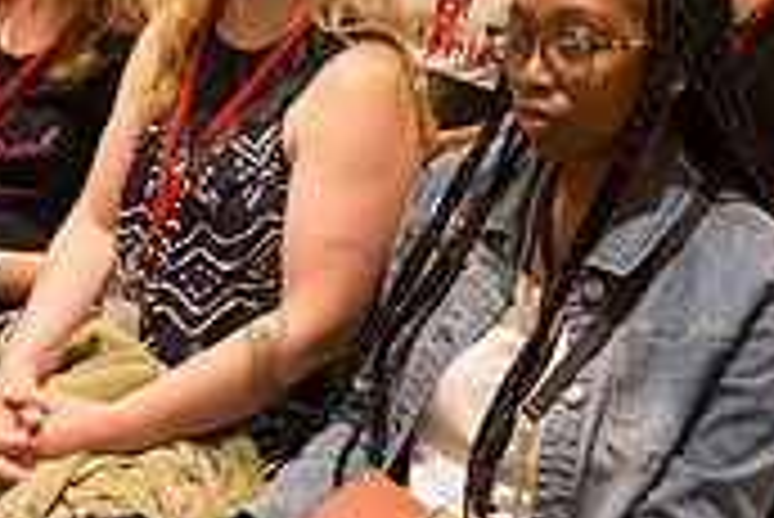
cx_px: 261
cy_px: -83
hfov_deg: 24.9
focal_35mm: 81
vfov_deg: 16.3
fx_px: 1743
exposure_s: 1/60
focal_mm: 24
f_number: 4
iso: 2500
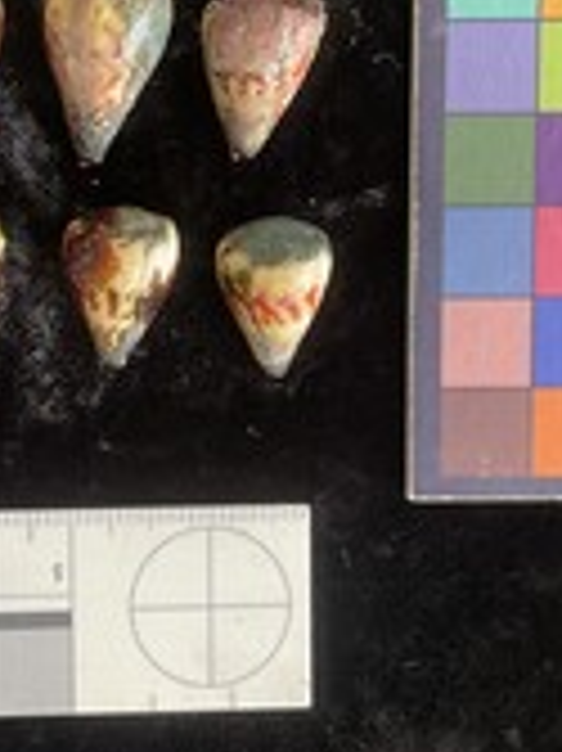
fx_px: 1322
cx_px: 99
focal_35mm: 61
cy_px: 295
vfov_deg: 31.6
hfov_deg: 23.6
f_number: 1.8
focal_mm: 3
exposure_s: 1/60
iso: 50
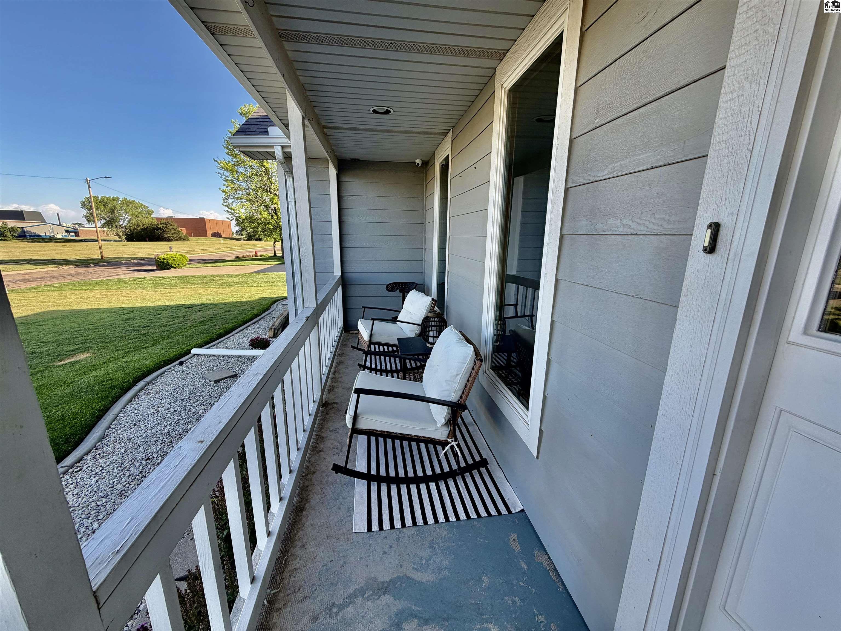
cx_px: 420
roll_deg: -0.2
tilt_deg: -13.9
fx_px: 340
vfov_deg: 85.7
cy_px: 316
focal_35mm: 14
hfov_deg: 102.1
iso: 50
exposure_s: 1/319
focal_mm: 2.22
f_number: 2.2
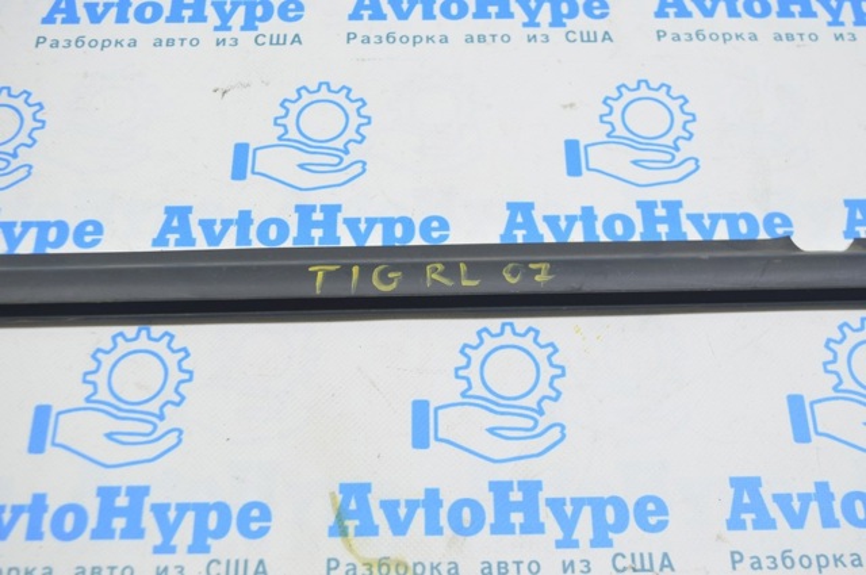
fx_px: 1009
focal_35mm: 42
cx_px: 433
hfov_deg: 46.5
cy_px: 288
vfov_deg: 31.8
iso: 400
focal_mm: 28
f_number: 5.6
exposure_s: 1/20
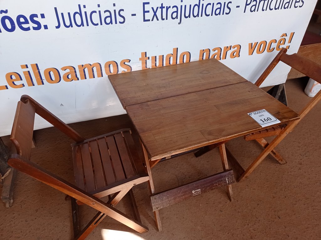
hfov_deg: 63.5
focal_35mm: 28
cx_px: 160
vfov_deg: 49.7
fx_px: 259
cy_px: 120
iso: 104
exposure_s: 1/153
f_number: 1.79
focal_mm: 4.7
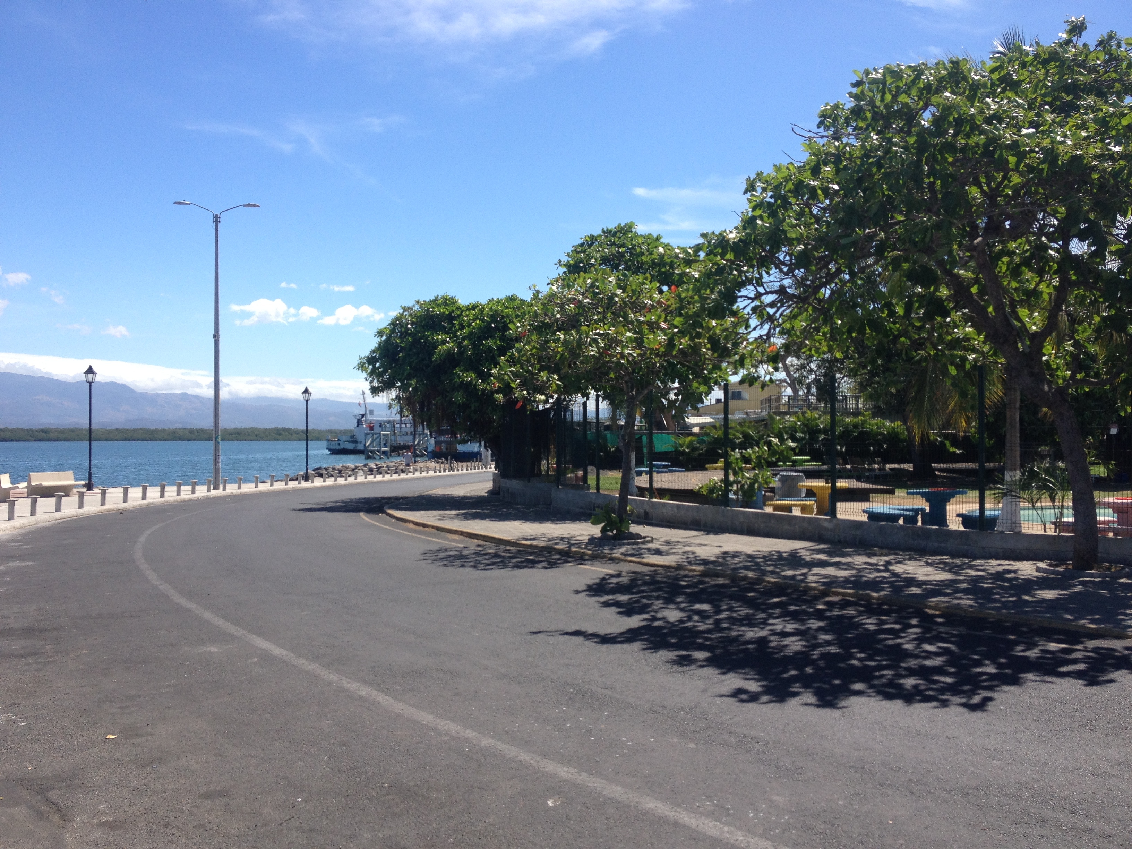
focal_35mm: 35
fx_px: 1145
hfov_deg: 52.6
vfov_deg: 40.7
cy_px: 424
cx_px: 566
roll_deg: +1.2
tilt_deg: -2.0
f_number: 2.4
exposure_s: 1/1577
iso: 50
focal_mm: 4.28
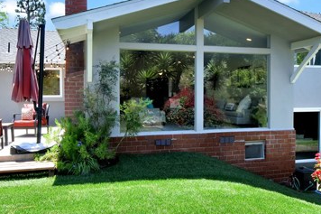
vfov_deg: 47.9
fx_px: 241
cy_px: 108
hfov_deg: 67.2
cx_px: 144
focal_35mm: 27
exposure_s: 1/100
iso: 250
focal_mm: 10
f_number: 14
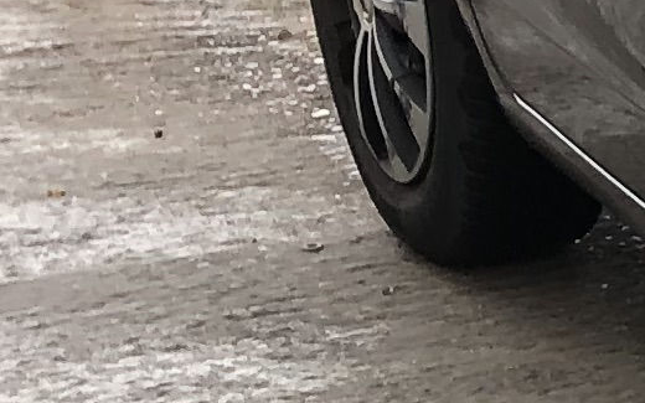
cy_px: 334
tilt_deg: -18.8
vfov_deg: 5.7
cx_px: 2124
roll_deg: +1.6
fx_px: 4043
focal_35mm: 230
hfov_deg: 7.6
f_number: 1.8
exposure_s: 1/182
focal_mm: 3.99
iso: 20
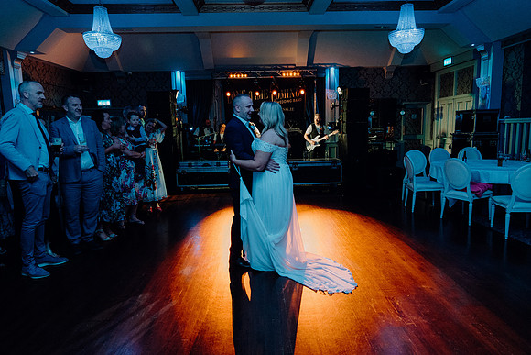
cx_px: 266
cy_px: 178
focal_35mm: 24
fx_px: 354
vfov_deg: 53.2
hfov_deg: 73.7
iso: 2500
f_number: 3.5
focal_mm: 24
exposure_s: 1/160
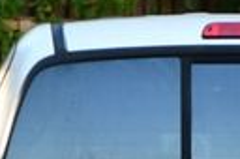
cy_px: 296
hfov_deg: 3.2
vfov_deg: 2.1
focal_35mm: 643
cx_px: 242
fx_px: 4281
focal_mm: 86
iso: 500
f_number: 4.8
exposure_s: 1/250
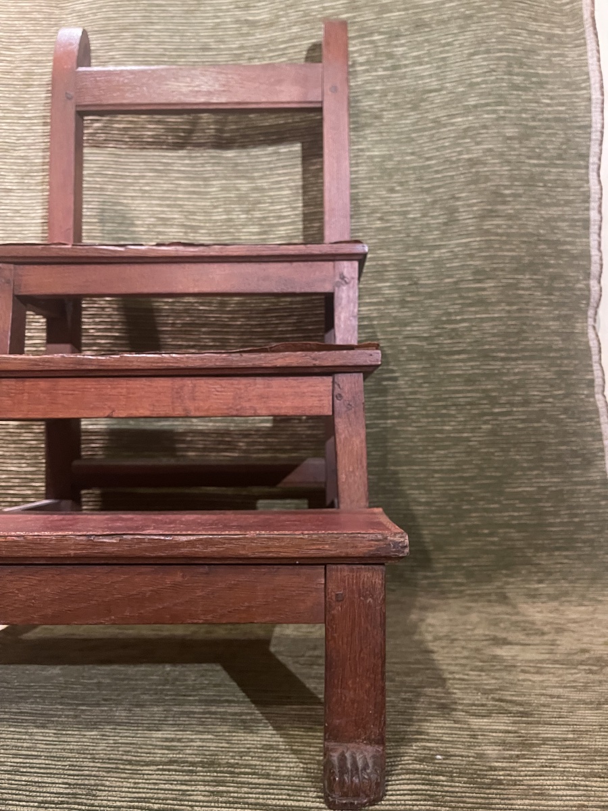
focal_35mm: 25
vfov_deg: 69.4
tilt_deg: +3.6
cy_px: 406
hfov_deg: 54.9
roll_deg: +0.5
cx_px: 304
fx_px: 585
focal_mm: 5.1
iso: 800
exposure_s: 1/25
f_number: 1.6
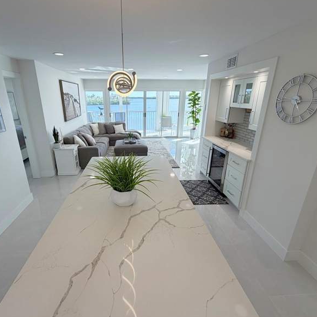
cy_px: 156
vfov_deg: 84.0
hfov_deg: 83.7
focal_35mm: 17
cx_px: 142
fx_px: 176
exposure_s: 1/120
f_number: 2.2
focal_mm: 2.22
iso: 50
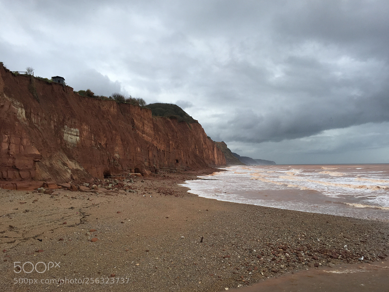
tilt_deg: +2.3
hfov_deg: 60.0
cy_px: 150
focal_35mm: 30
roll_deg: +0.0
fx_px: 337
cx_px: 199
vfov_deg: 46.8
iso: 32
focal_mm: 4.15
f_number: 2.2
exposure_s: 1/2475
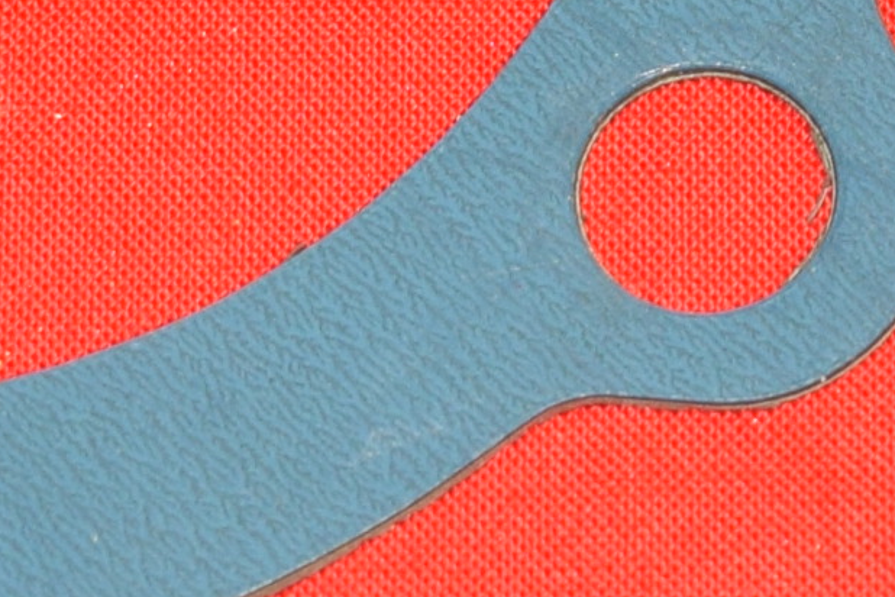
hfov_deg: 6.9
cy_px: -242
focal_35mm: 295
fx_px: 7324
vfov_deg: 4.6
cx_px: 1202
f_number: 5
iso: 500
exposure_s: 1/60
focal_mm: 27
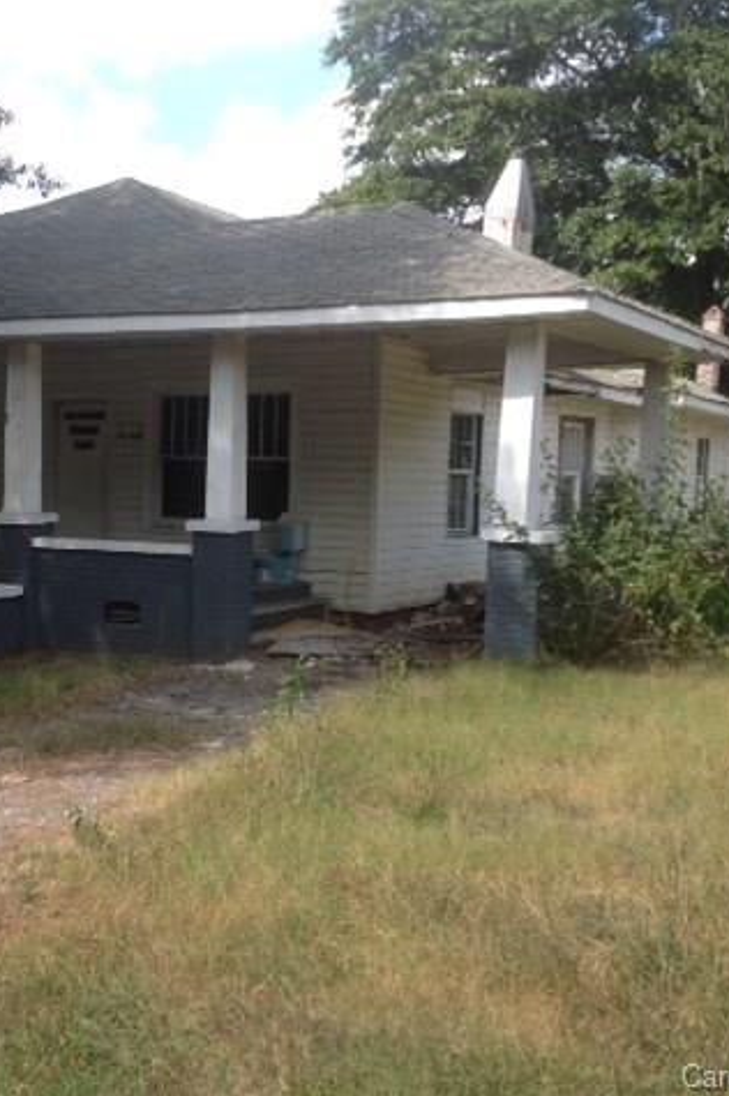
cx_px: 208
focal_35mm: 49
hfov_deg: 27.2
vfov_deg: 40.4
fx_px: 1490
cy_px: 547
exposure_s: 1/719
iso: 50
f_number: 2.4
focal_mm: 4.28
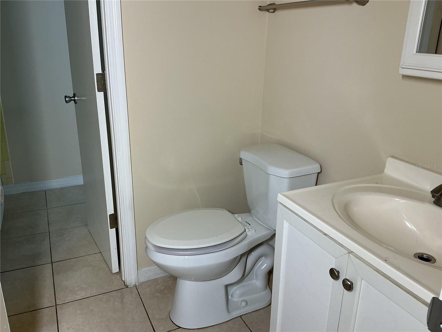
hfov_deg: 61.7
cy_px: 166
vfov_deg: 48.2
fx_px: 370
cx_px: 221
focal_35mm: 29
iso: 32
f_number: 1.8
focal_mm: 3
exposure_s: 1/60
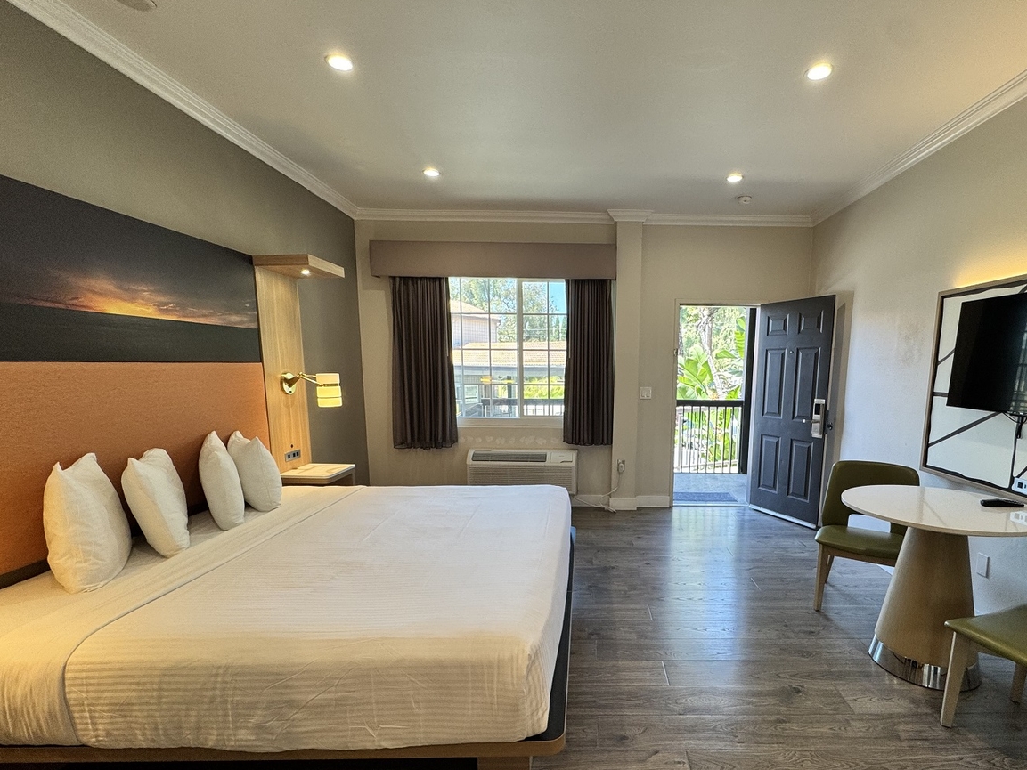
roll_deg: -0.3
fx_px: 504
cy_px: 444
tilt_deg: -9.5
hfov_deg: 90.3
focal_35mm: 17
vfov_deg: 74.3
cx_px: 593
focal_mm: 2.22
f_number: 2.2
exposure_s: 1/120
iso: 125
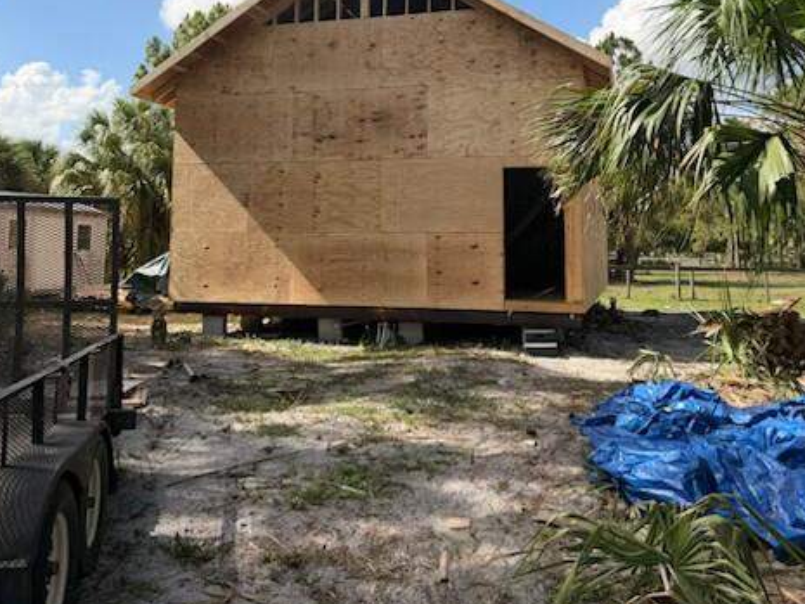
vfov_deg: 42.2
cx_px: 403
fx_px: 768
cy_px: 185
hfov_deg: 55.3
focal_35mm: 33
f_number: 1.78
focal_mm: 6.76
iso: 100
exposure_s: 1/4167
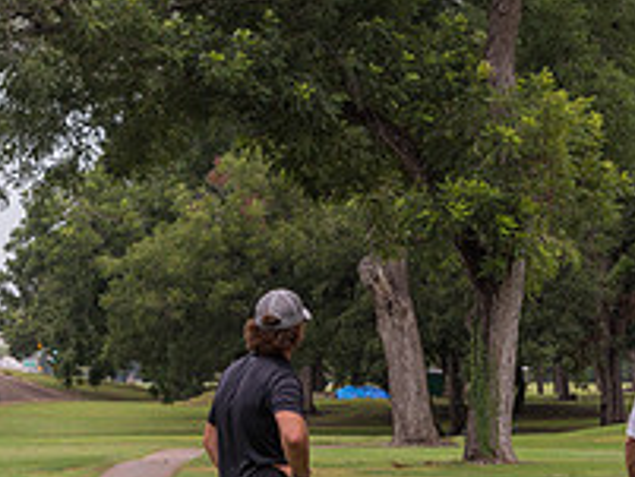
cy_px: 319
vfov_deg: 6.7
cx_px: 904
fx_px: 4075
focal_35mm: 222
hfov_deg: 8.7
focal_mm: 80
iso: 125
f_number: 4
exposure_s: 1/200
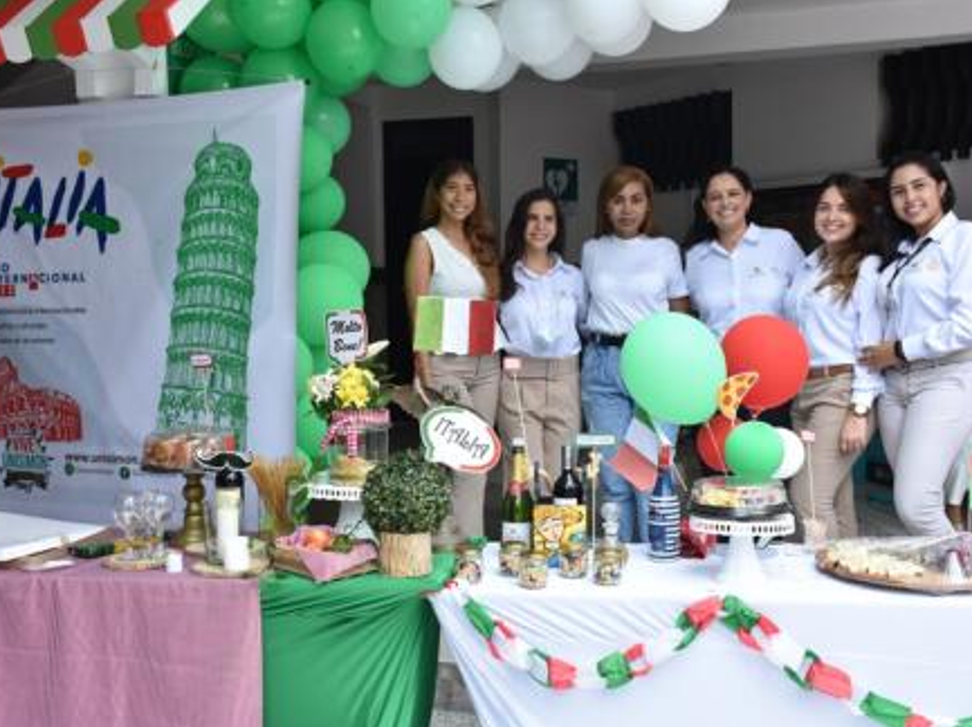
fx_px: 1122
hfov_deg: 46.8
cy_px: 371
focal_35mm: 40
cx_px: 496
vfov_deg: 35.9
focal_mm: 24
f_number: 6.3
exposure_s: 1/125
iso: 400
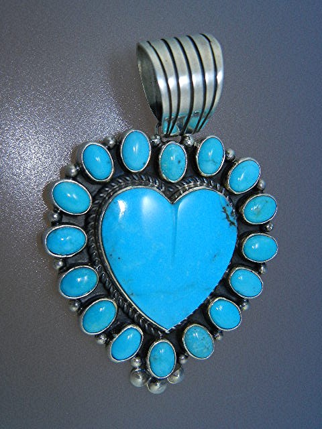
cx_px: 161
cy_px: 214
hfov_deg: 24.8
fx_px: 732
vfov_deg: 32.7
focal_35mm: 59
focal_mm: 10.6
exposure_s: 1/30
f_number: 4
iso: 200
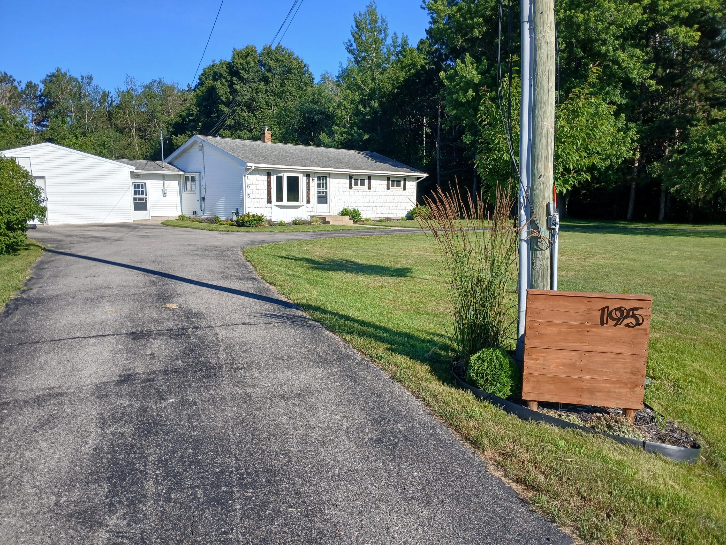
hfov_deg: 67.3
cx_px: 363
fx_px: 545
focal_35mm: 26
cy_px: 272
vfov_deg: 53.1
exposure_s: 1/514
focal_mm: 3.98
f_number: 1.8
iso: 20
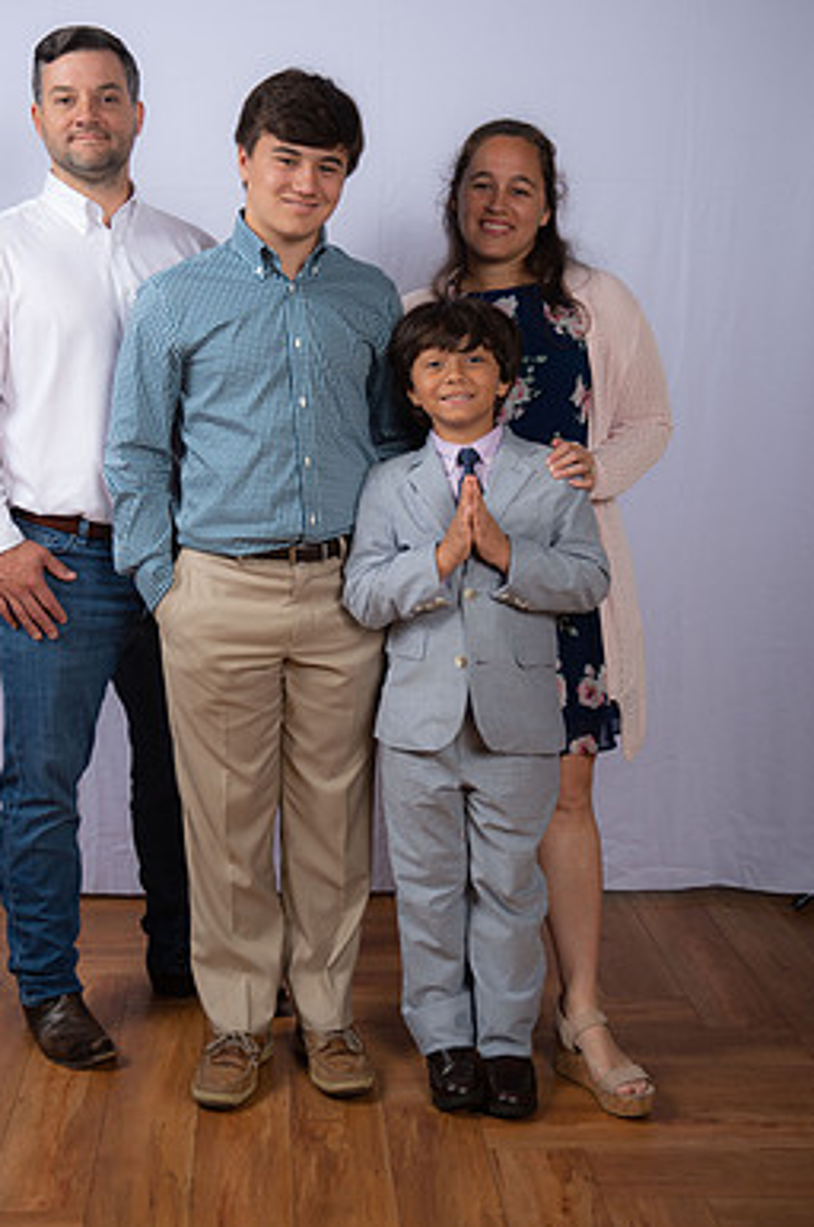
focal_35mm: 56
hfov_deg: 24.1
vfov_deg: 35.7
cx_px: 345
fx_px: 1906
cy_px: 563
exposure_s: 1/160
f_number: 8
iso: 250
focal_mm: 48
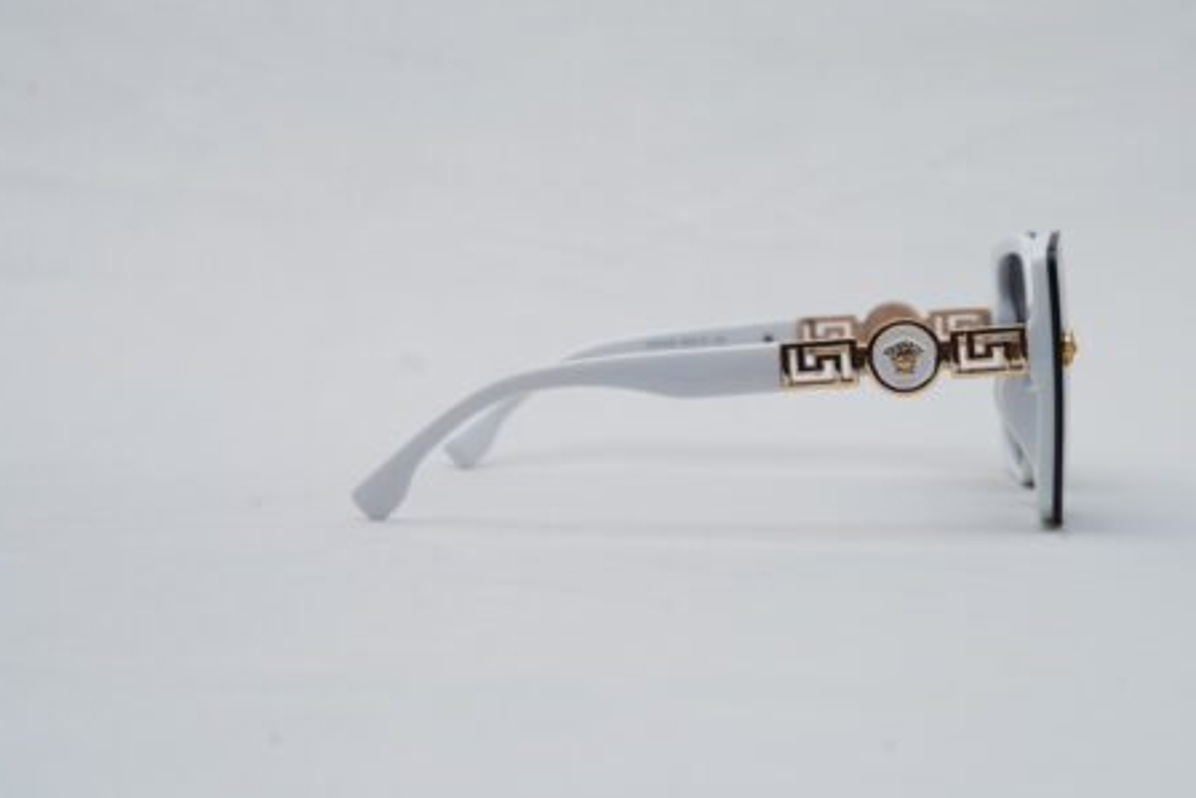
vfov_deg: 20.3
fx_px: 2226
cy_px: 336
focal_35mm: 67
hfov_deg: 30.0
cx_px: 721
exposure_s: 1/160
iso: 100
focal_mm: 50
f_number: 9
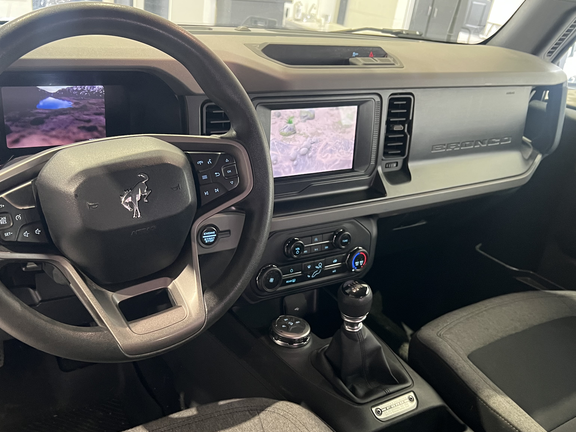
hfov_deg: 53.8
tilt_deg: -27.0
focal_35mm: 34
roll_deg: -6.7
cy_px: 246
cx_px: 251
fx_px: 566
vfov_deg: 41.7
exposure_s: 1/40
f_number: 1.5
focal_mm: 5.7
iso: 500
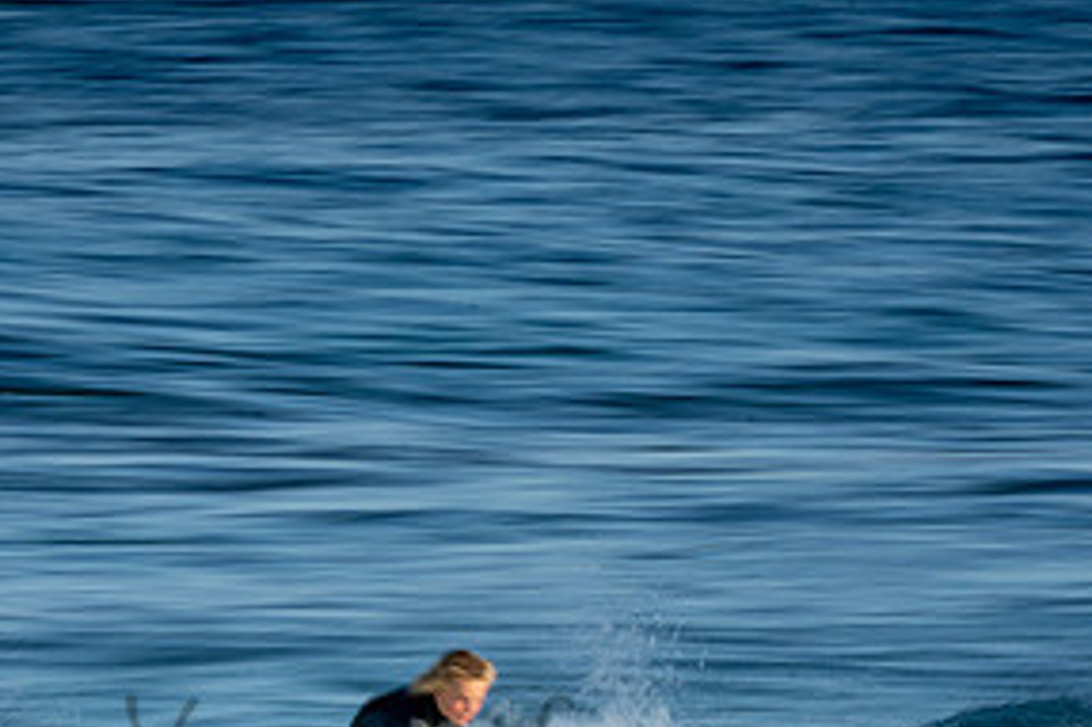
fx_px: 36802
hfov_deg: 1.7
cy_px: 721
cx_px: 517
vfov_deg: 1.1
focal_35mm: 1214
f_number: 25
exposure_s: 1/20
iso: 100
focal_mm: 400
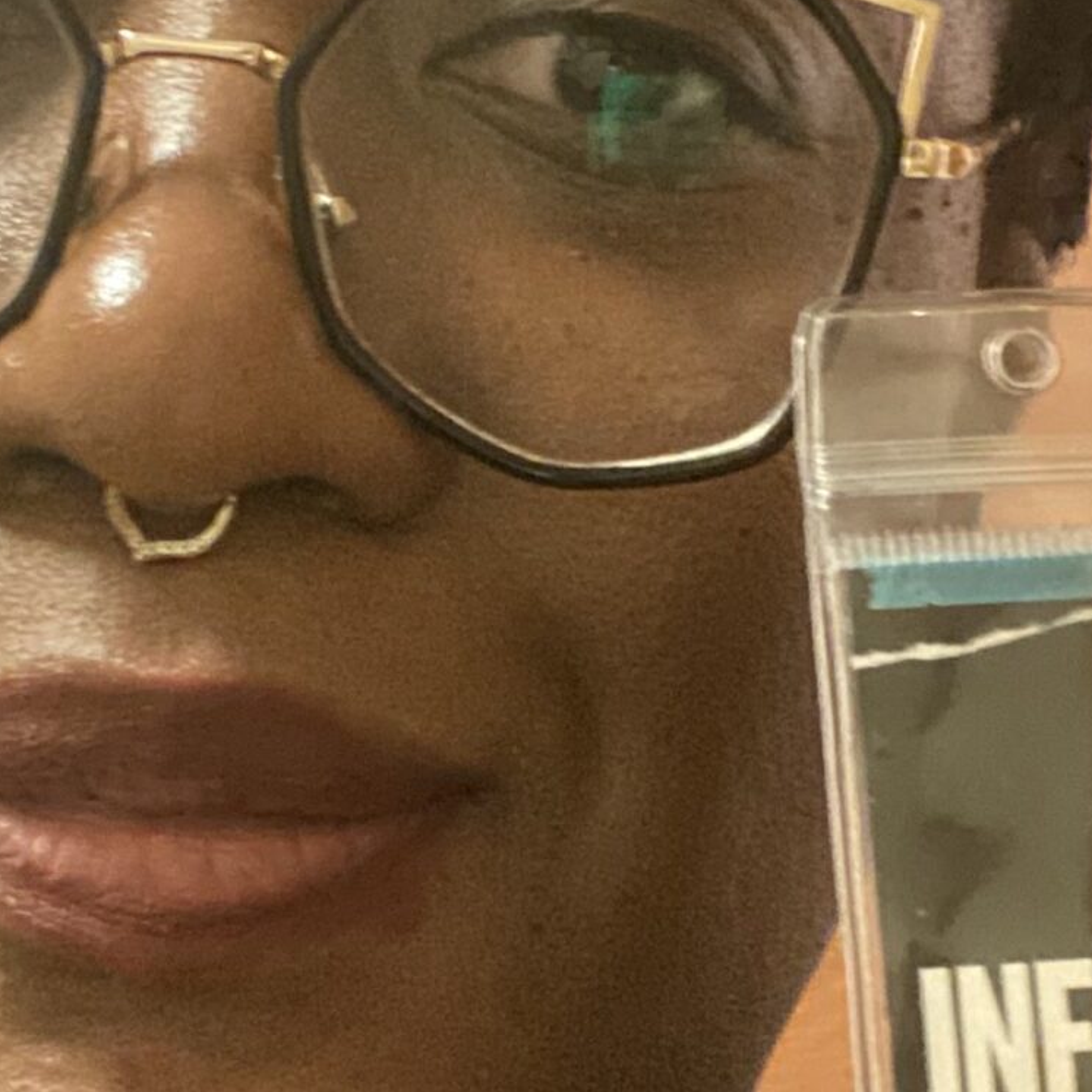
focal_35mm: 91
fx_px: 3248
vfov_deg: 19.0
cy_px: 695
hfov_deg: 19.1
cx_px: 599
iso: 640
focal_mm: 2.71
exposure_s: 1/20
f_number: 2.2
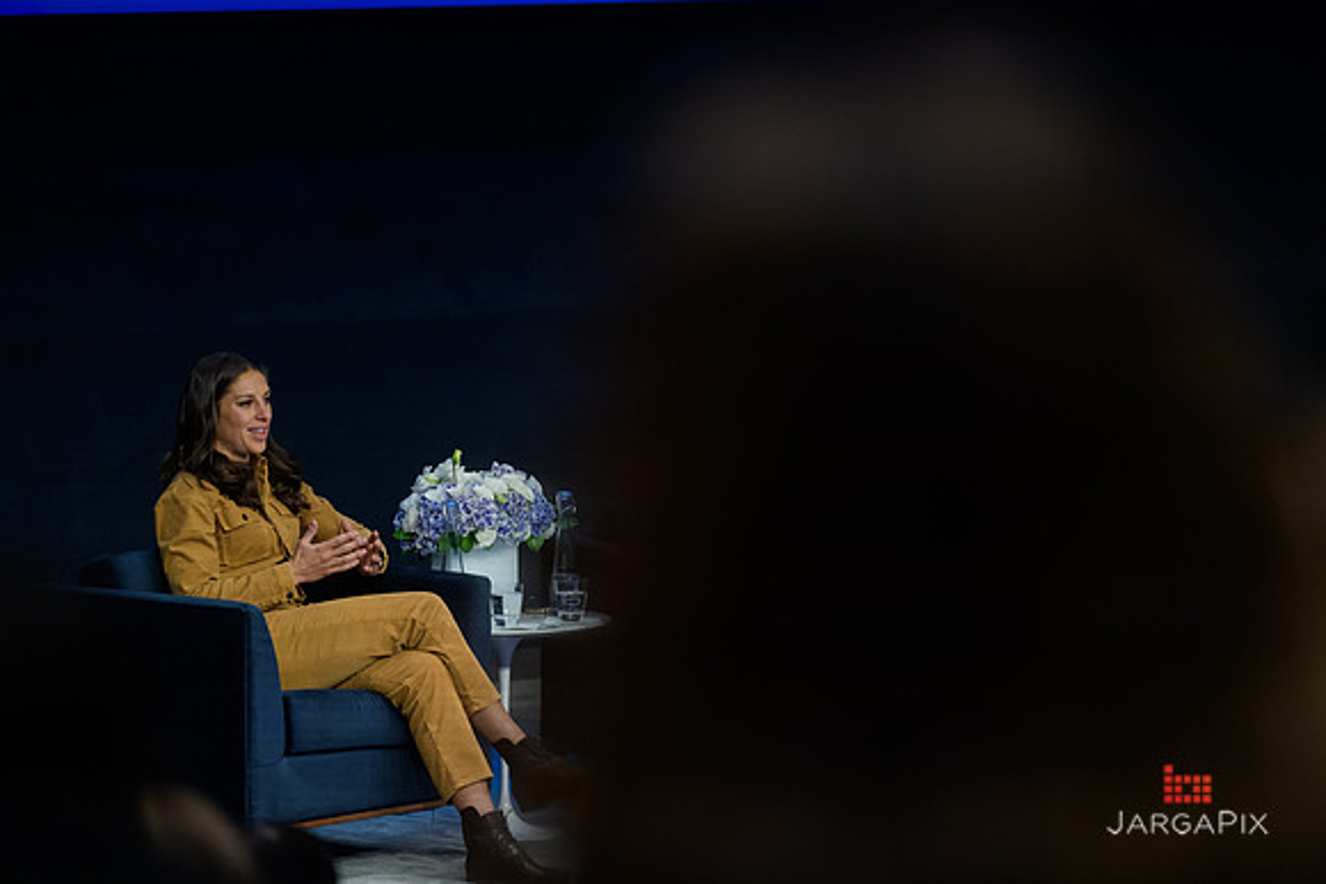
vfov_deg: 6.9
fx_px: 7368
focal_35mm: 200
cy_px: 442
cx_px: 663
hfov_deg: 10.3
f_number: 3.2
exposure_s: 1/250
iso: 1600
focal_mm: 200
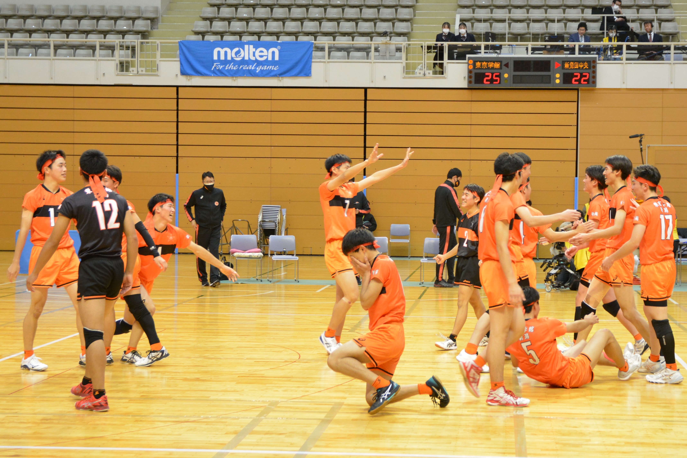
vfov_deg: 26.5
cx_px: 344
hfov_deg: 38.9
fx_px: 973
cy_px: 229
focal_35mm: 51
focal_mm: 34
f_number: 3.3
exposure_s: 1/320
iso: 1600
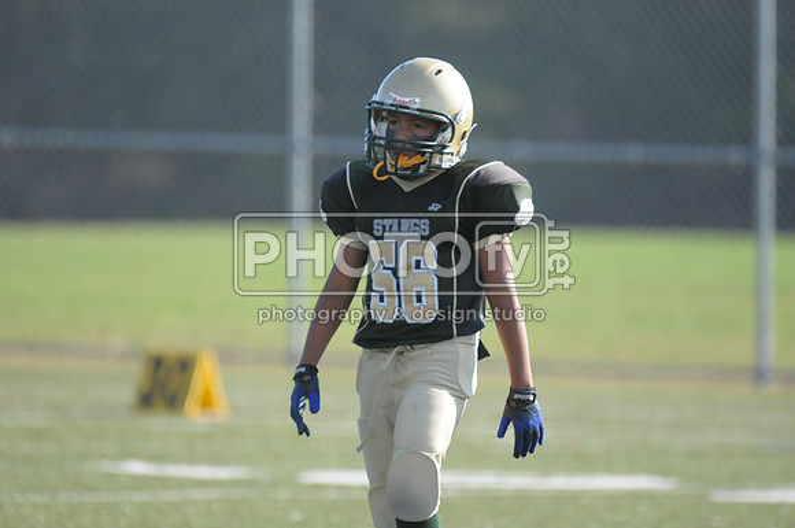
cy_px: 264
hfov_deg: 3.4
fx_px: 13231
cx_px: 398
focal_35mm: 600
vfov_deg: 2.3
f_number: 4
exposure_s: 1/4000
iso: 1600
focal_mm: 400
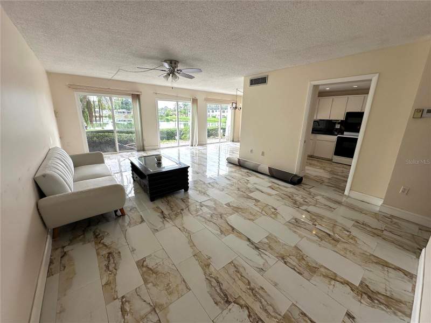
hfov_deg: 102.1
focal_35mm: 14
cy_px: 162
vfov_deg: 85.7
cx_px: 216
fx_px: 174
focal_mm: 2.22
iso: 40
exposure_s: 1/220
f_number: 2.2
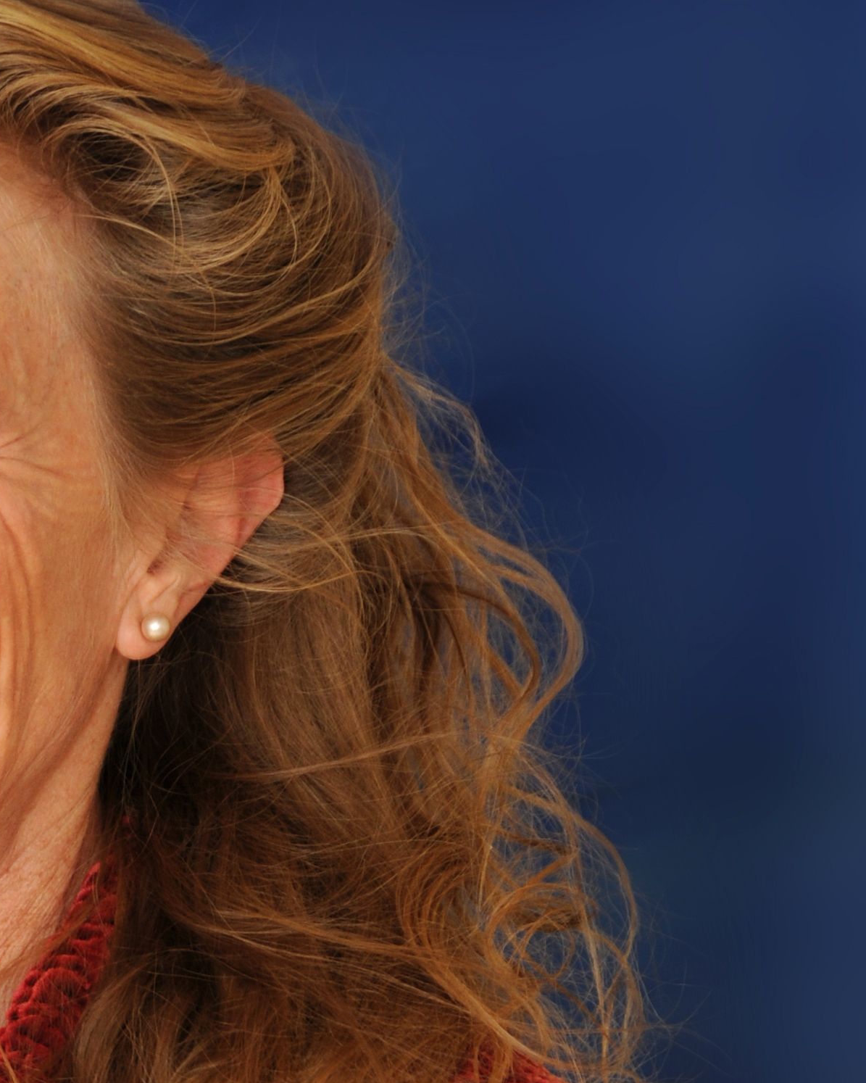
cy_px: 1148
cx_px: -126
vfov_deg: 8.5
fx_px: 7241
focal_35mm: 226
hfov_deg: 6.8
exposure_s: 1/200
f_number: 7.1
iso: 200
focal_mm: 56
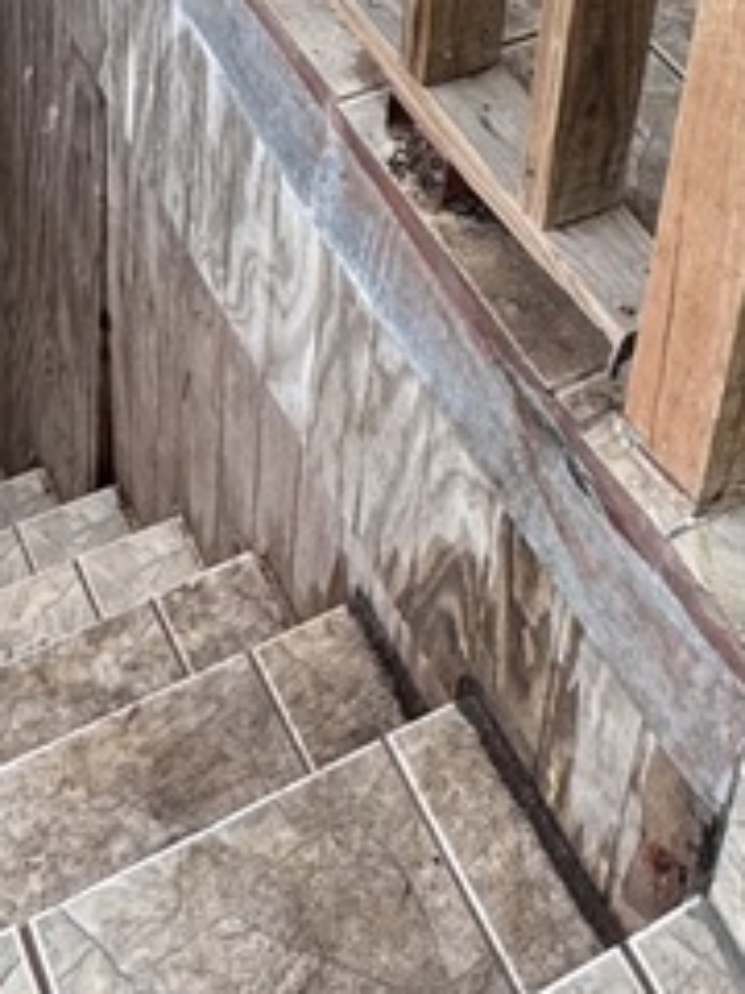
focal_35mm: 63
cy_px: -485
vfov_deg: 24.3
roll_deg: -3.6
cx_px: 281
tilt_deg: -24.1
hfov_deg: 23.2
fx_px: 1808
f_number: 2.2
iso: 64
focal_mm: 2.22
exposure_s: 1/99
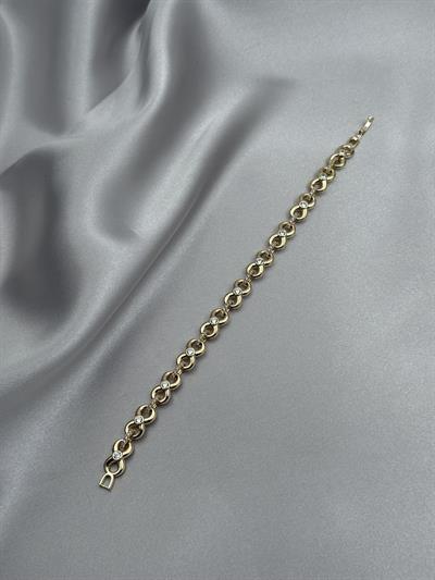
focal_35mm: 48
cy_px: 290
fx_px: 804
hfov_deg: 30.3
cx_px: 218
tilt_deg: -61.4
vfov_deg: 39.6
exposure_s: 1/1642
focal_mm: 6.76
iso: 64
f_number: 1.78
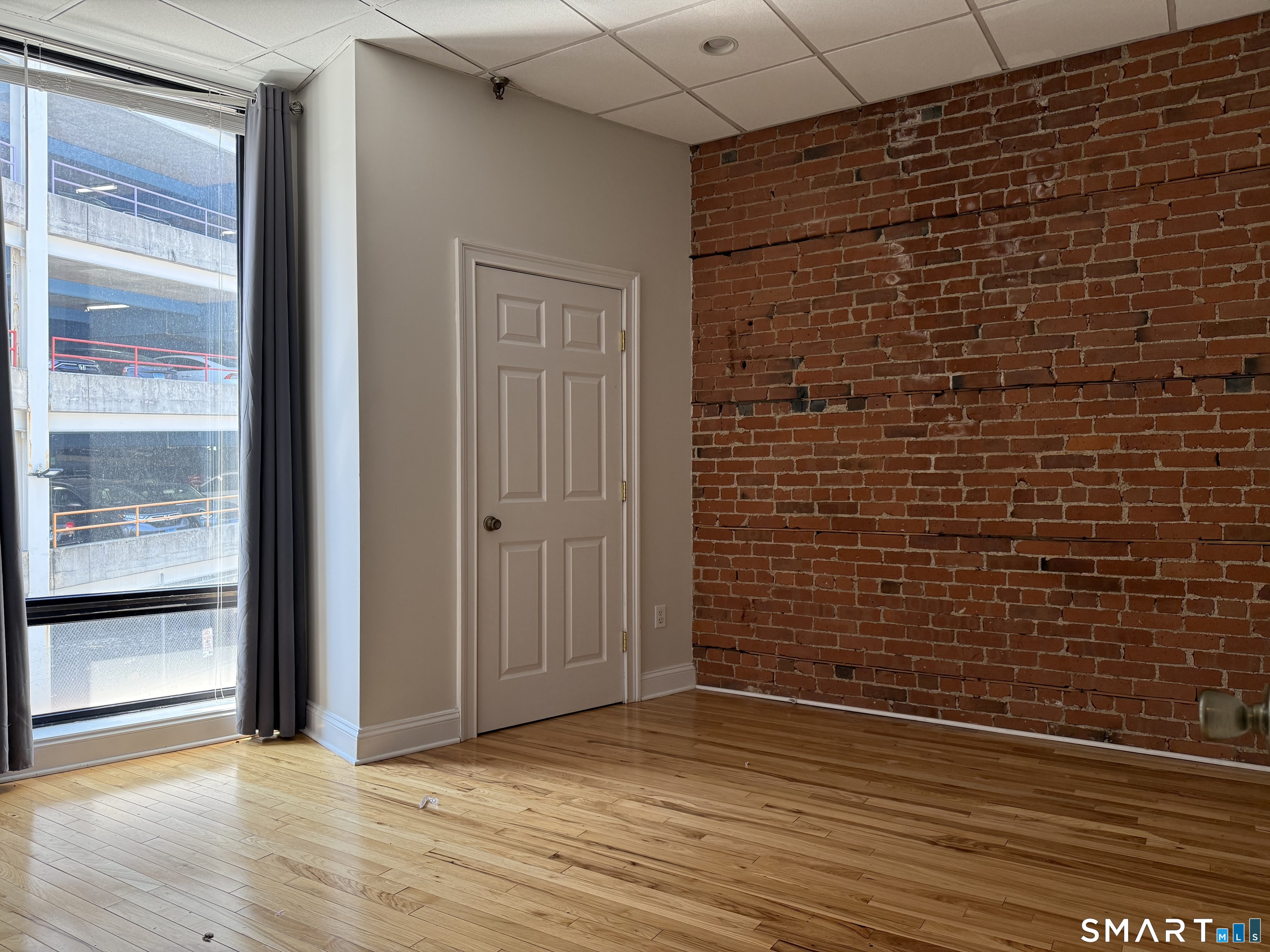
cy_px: 476
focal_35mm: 24
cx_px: 635
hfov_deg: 71.6
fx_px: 881
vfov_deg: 56.8
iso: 200
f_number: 1.78
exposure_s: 1/153
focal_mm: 6.76
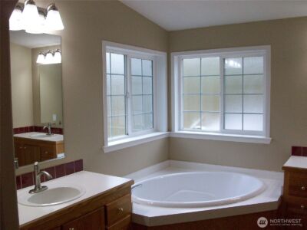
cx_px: 154
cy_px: 115
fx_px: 302
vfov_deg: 41.8
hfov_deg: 54.0
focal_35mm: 34
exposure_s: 1/110
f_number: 2.8
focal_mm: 5.7
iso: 160
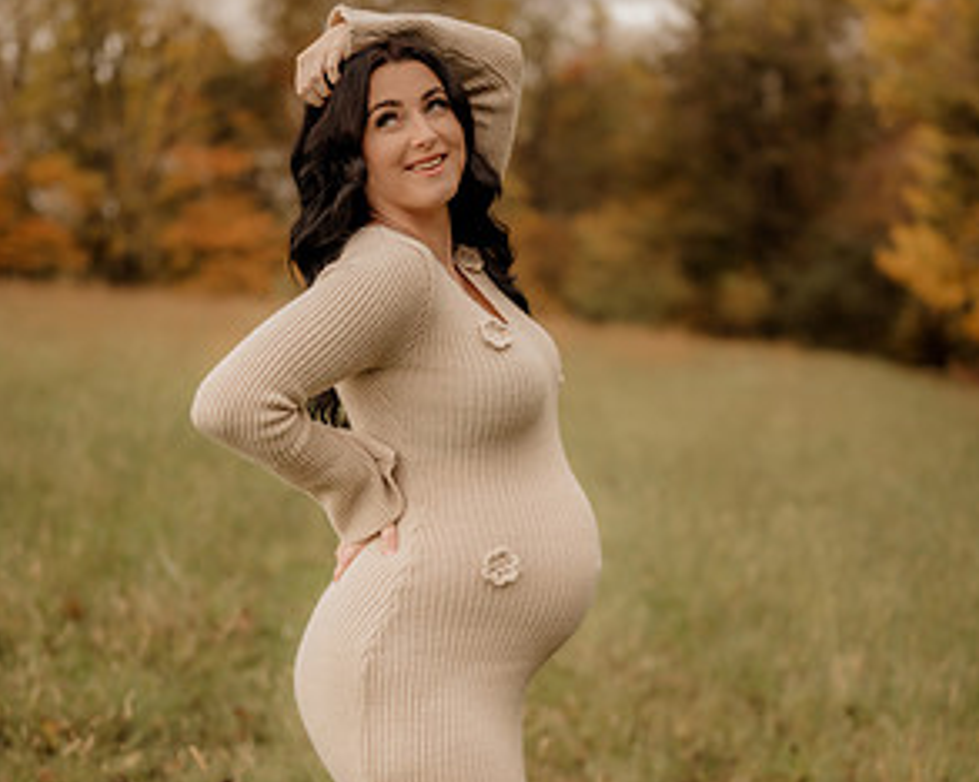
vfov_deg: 21.2
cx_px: 486
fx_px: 2085
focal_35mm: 72
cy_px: 531
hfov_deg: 26.4
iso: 200
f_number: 1.8
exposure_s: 1/320
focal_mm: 50
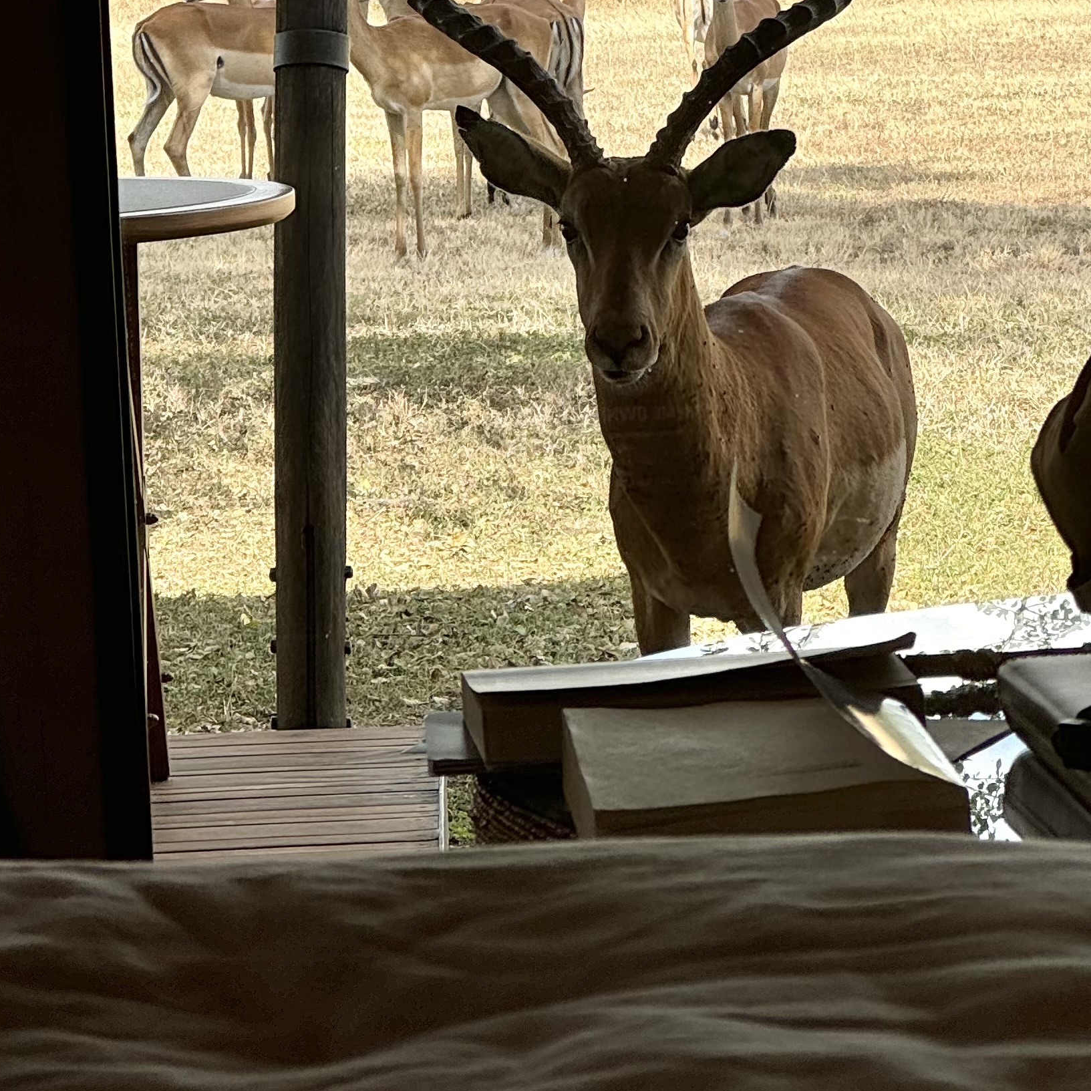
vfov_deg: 10.4
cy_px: 250
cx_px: 679
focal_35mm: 168
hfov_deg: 10.4
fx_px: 5990
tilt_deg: -3.8
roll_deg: +2.4
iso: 25
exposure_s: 1/307
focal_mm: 9
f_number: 2.8
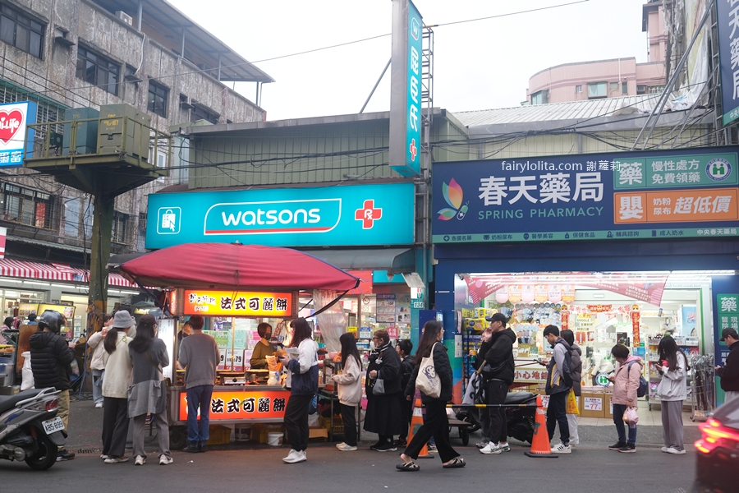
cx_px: 370
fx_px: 718
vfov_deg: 37.9
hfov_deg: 54.4
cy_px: 246
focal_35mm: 35
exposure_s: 1/150
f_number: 3.2
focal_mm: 23
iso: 800
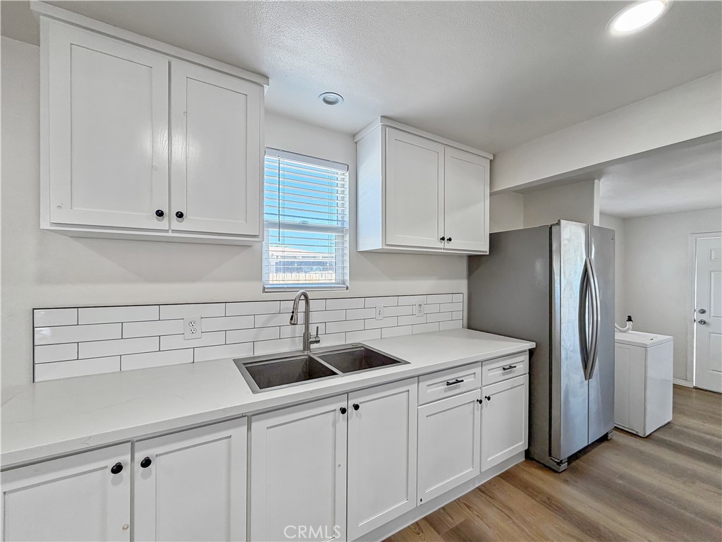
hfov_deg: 102.1
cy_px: 271
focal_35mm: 14
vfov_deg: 85.7
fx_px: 292
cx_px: 361
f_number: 2.2
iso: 160
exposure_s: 1/120
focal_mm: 2.22
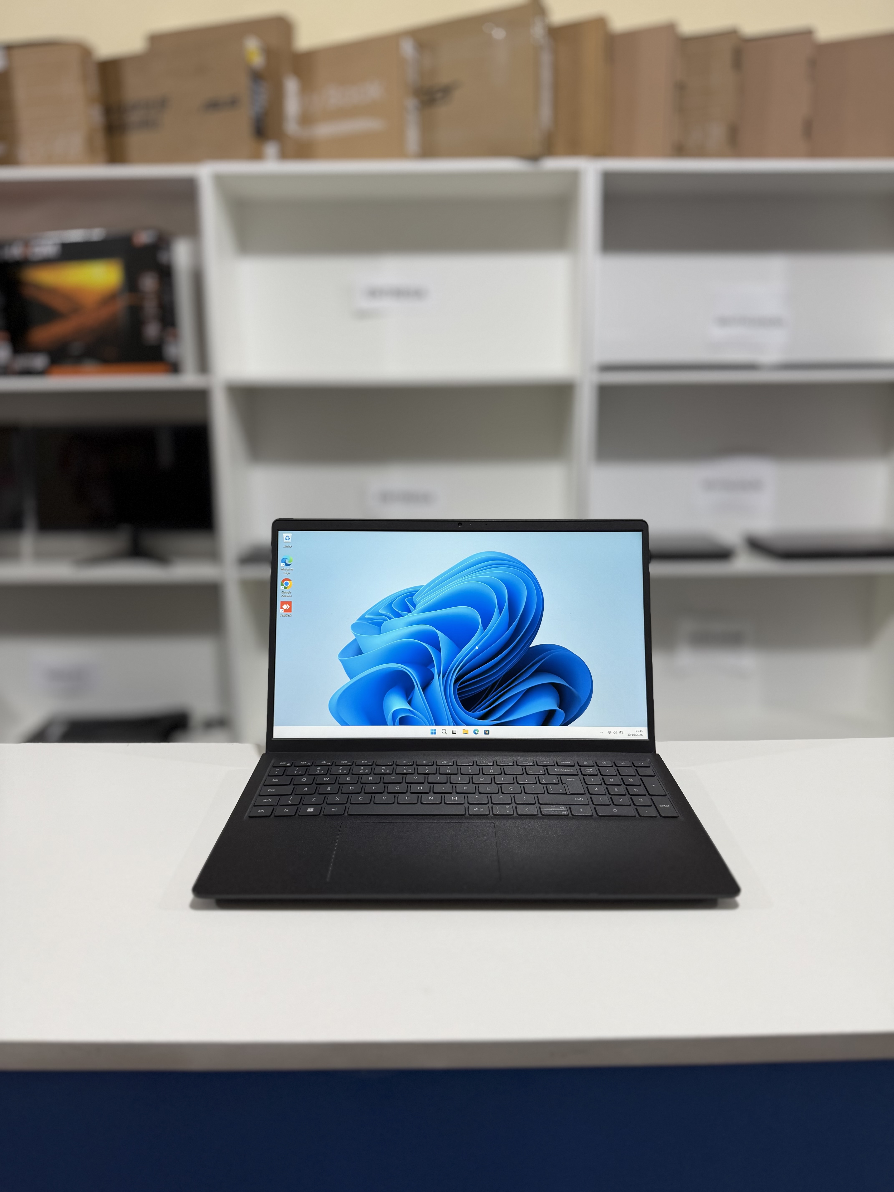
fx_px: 826
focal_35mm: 24
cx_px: 447
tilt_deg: -12.6
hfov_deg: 56.8
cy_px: 596
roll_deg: +0.4
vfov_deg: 71.6
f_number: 1.78
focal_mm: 6.76
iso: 160
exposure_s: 1/120
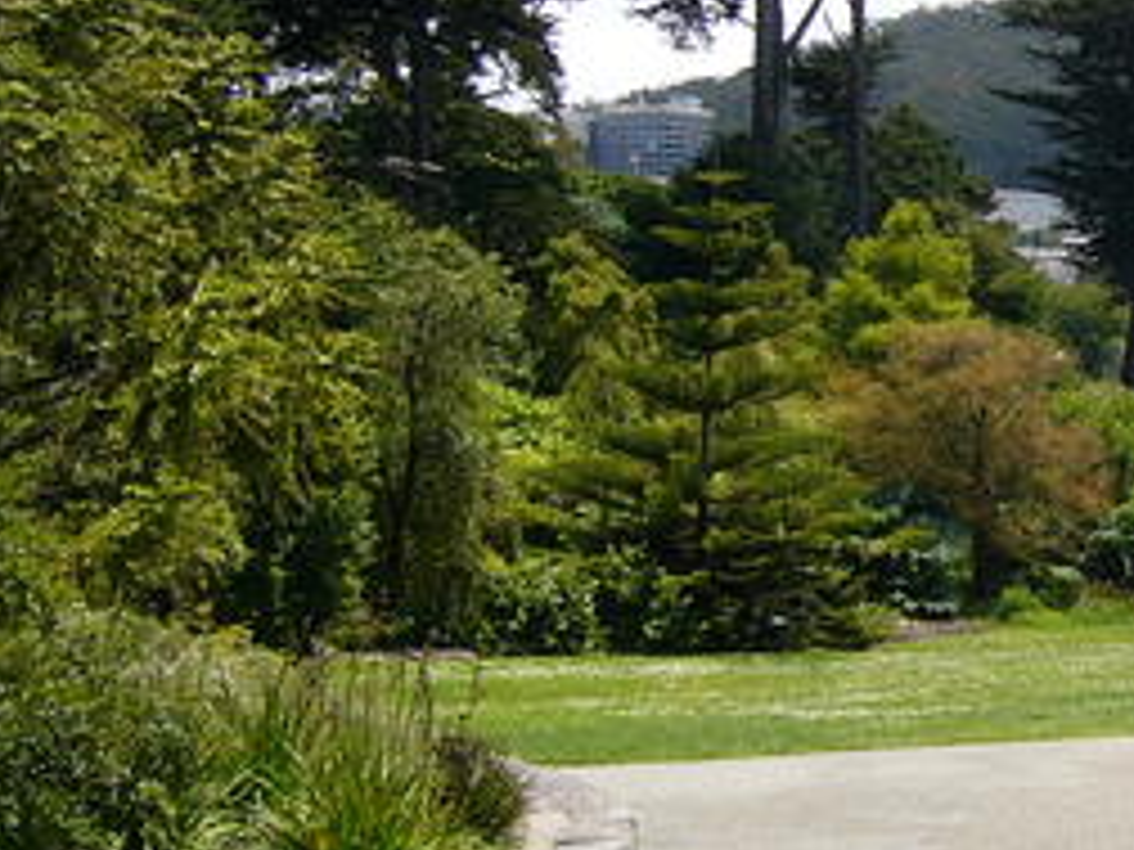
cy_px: 283
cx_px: 1134
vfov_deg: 16.6
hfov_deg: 21.3
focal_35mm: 89
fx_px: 2916
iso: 50
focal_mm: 5.8
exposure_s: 1/100
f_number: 8
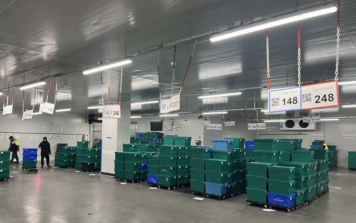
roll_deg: -1.0
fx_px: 272
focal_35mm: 28
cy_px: 125
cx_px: 180
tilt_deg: +1.7
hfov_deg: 66.5
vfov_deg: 44.5
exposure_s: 1/50
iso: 64
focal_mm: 5.1
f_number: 1.6
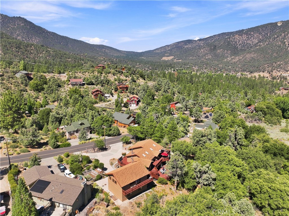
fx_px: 200
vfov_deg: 56.8
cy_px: 108
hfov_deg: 71.6
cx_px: 144
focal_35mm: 24
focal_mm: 12.3
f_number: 2.8
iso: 100
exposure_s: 1/1600
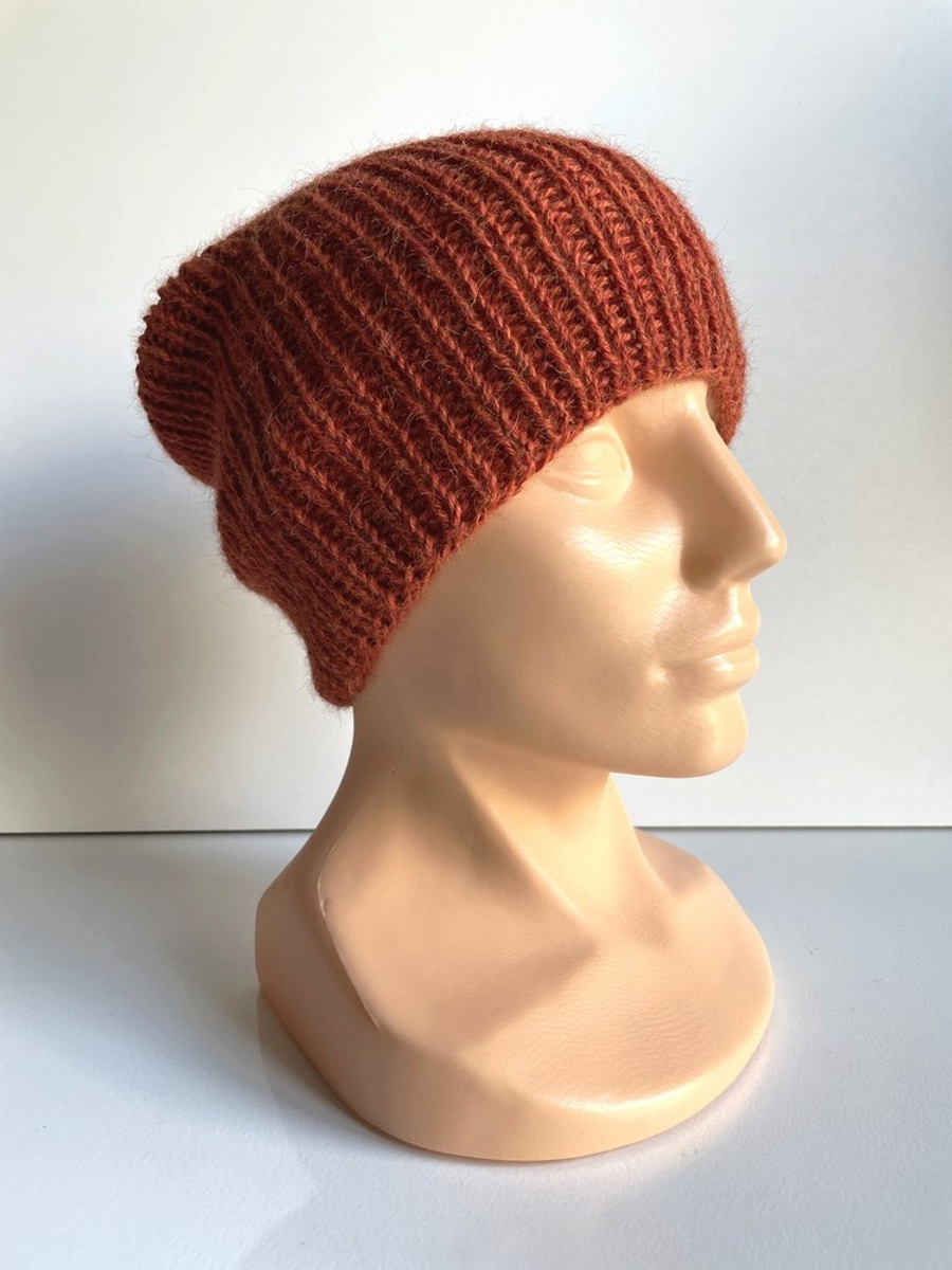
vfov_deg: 67.3
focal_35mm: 26
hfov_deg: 53.1
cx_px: 476
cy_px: 635
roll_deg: +0.3
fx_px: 953
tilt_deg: -8.1
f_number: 1.6
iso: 80
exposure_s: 1/121
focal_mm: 4.2
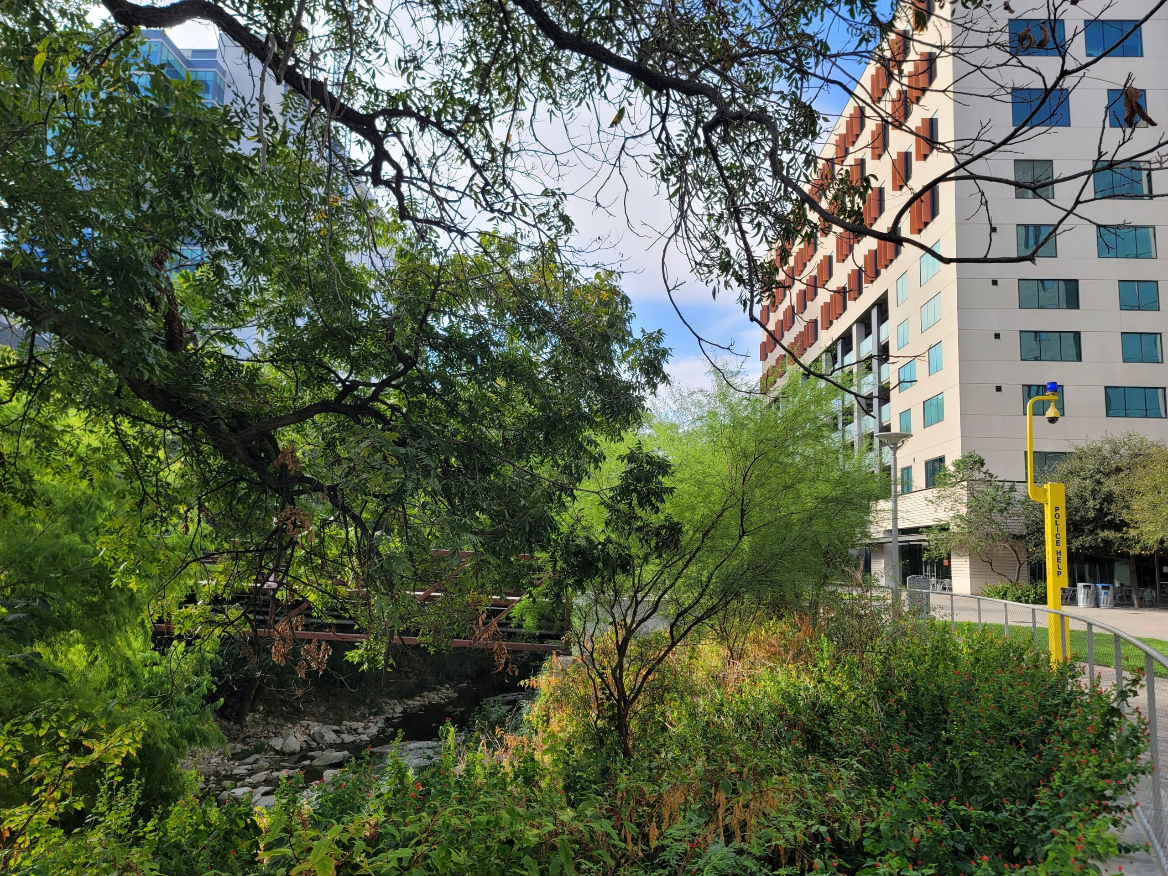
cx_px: 584
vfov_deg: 54.9
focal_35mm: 25
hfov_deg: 69.4
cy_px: 438
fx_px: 844
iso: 20
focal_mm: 7
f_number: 1.8
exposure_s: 1/399
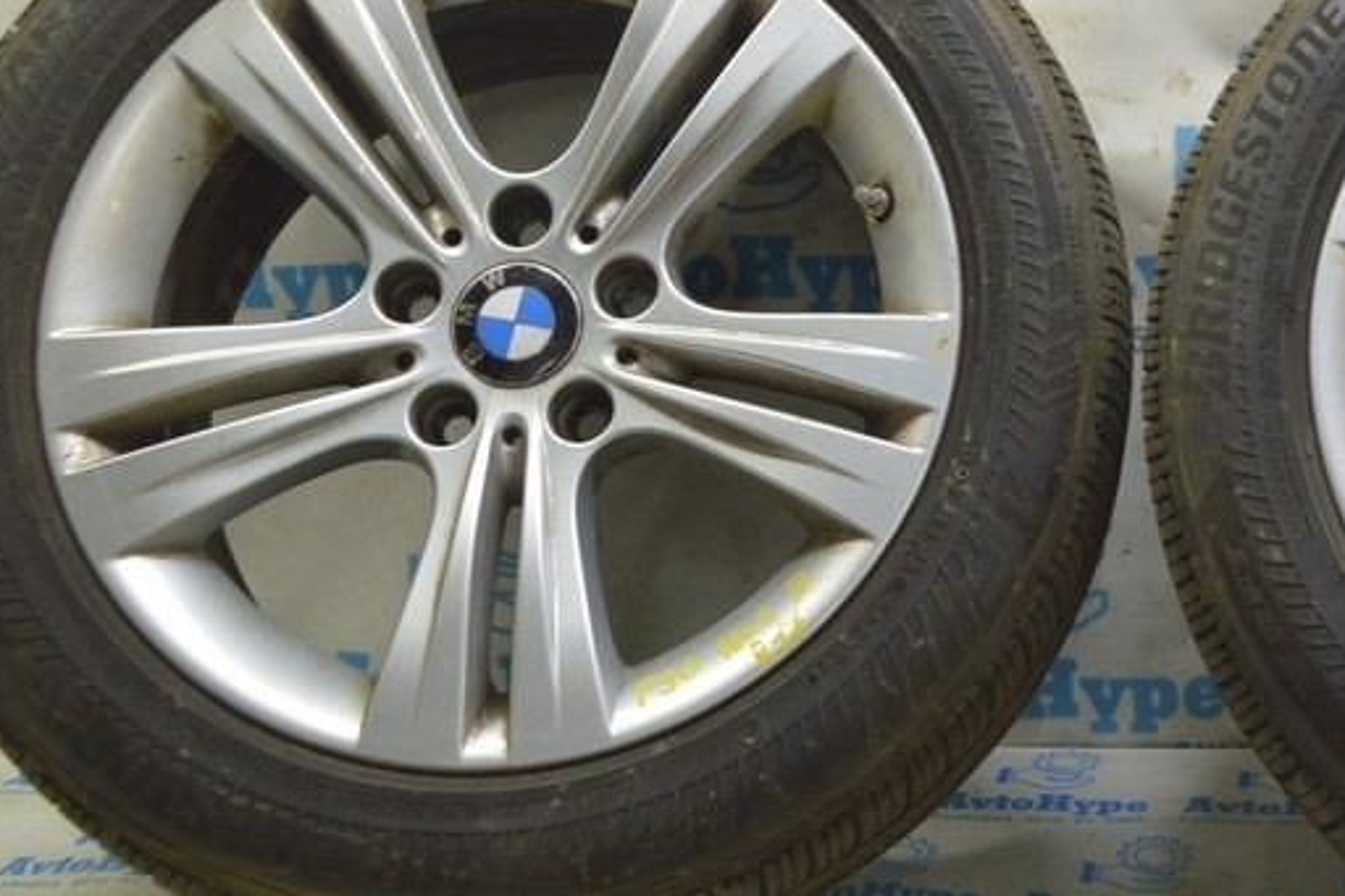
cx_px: 1158
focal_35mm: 66
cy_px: 214
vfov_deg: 20.4
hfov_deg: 29.5
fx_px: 2465
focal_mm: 22
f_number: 5.6
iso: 400
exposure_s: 1/20
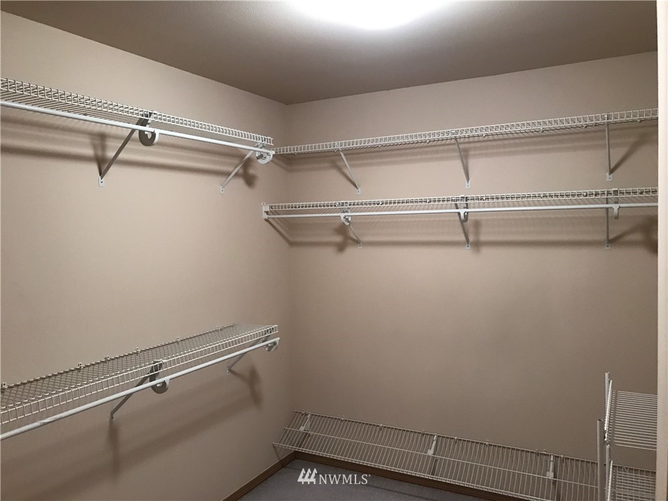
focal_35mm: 28
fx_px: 540
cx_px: 334
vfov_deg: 49.7
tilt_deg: -3.0
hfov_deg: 63.4
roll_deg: +1.1
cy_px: 250
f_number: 1.8
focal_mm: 3.99
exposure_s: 1/15
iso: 80
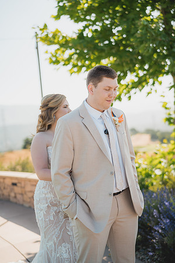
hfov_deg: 27.0
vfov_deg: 39.6
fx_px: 365
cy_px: 132
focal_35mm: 50
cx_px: 88
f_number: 1.8
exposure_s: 1/2000
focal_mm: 50
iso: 125
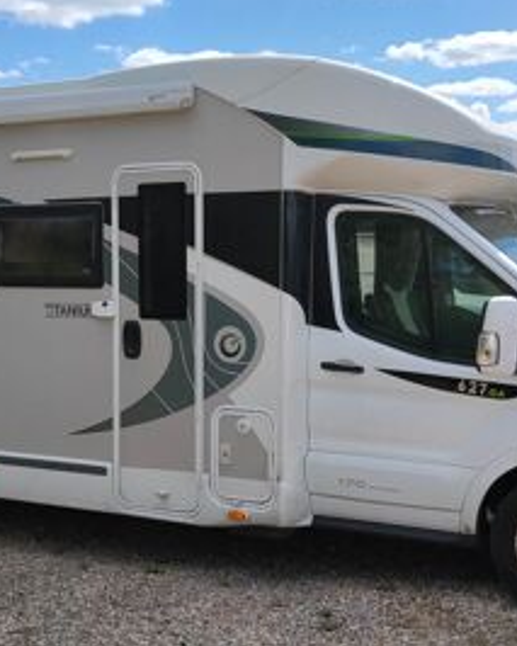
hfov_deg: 29.7
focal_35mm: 51
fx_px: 975
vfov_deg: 36.6
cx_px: 257
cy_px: 350
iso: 50
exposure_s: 1/1827
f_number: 1.8
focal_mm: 3.96
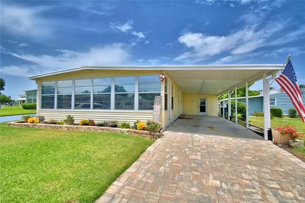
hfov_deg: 100.4
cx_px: 152
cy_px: 102
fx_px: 127
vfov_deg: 77.3
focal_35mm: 15
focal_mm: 10
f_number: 4.5
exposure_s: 1/1600
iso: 100
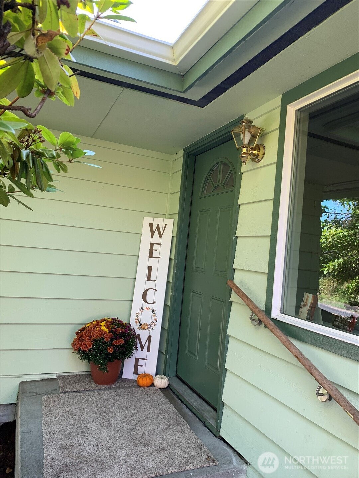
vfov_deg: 67.3
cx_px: 180
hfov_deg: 53.1
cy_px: 239
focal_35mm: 26
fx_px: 360
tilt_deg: +3.2
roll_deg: -6.2
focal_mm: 4.25
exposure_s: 1/122
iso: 40
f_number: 1.8
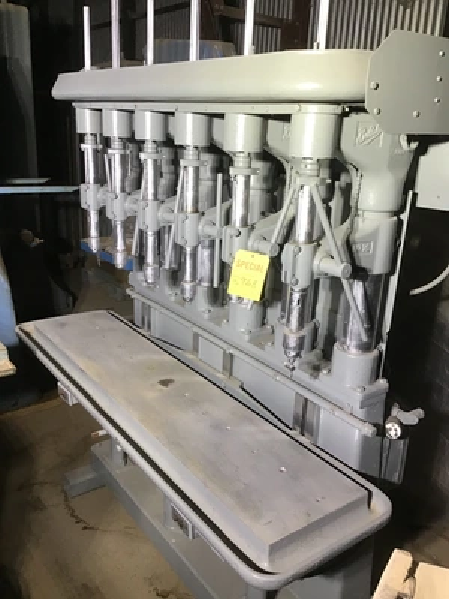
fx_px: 536
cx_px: 224
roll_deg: -1.9
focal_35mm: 31
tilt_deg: -18.7
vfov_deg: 58.4
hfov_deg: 45.4
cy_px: 300
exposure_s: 1/30
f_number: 2.4
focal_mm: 3.3
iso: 80
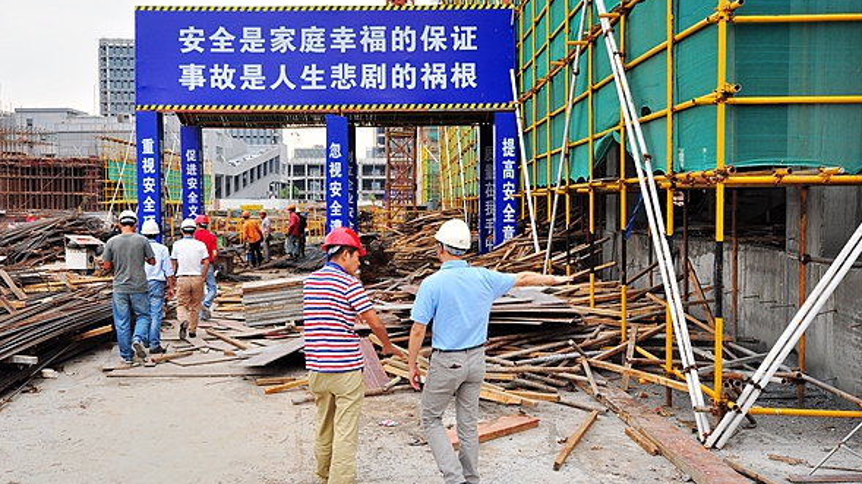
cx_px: 427
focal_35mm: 32
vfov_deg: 36.6
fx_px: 731
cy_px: 250
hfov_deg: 61.0
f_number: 8
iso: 320
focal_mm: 20
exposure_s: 1/200
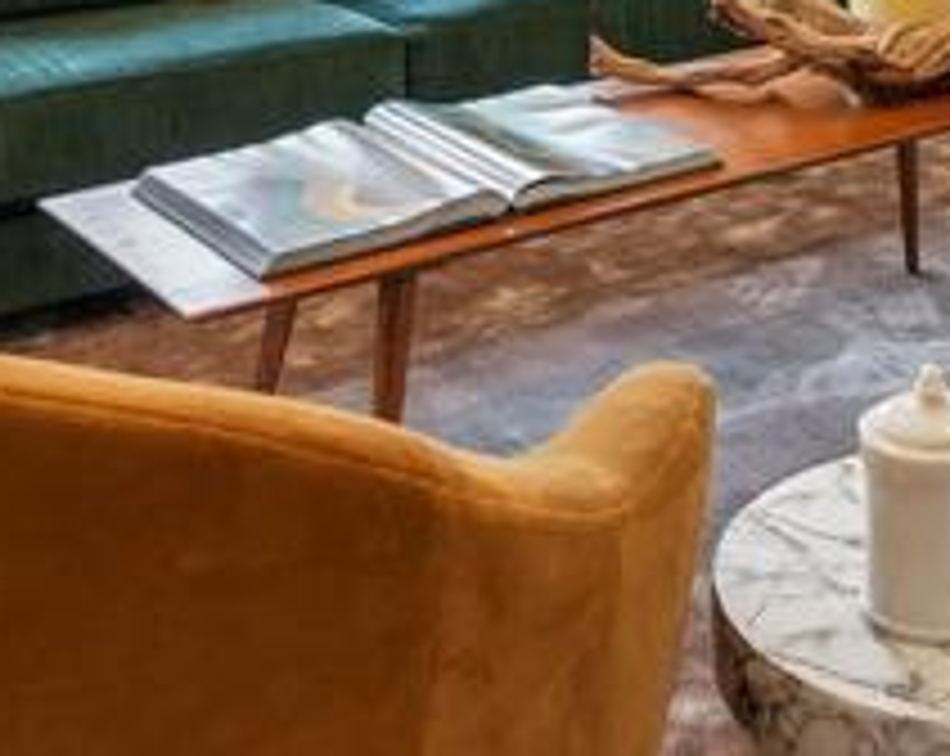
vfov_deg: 17.9
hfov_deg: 25.6
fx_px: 2049
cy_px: -482
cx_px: 765
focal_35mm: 73
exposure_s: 1/25
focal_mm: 16
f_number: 8
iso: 400
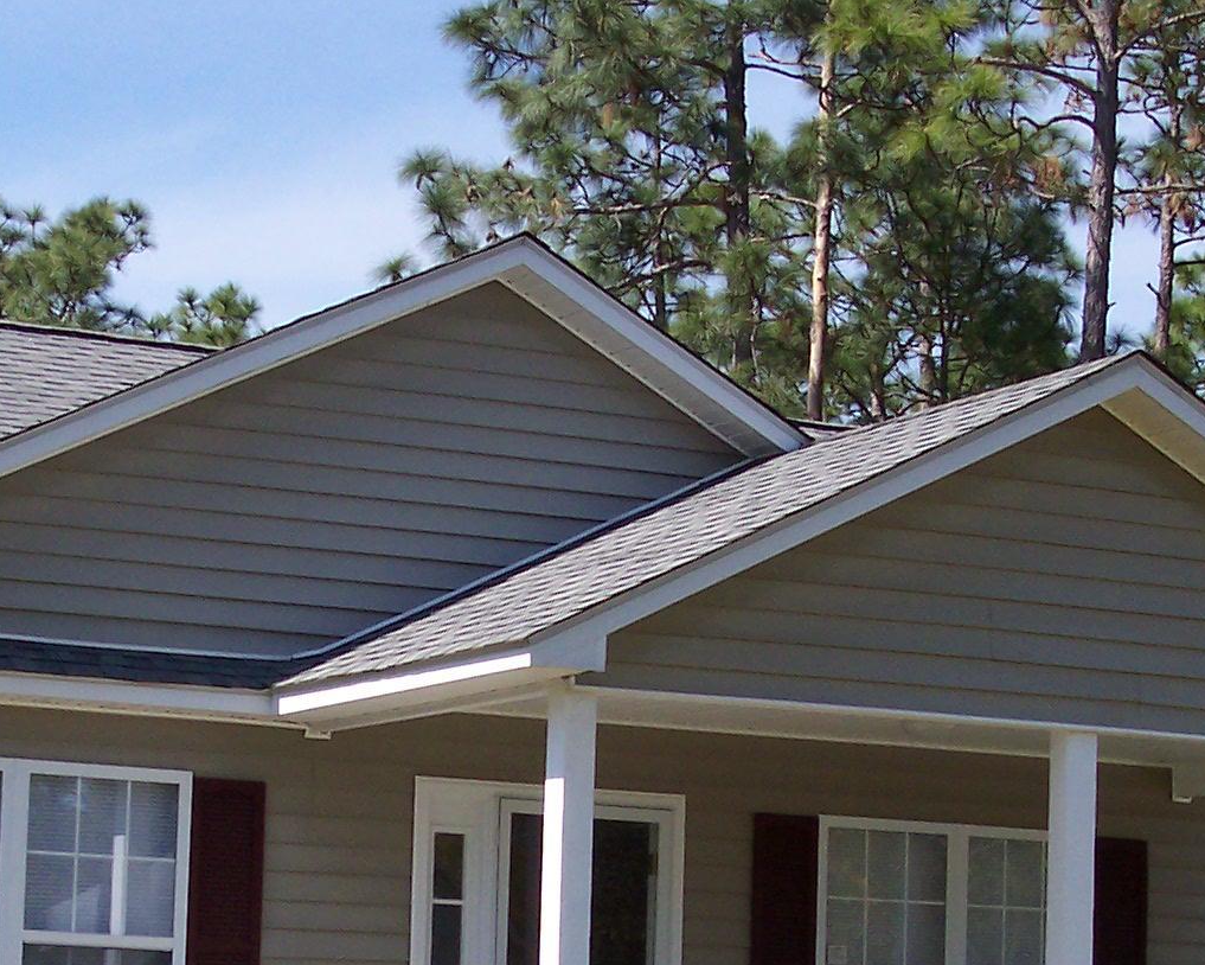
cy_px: 878
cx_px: 425
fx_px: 3353
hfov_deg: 20.3
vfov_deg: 16.2
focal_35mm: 94
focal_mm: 8
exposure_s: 1/500
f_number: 4.8
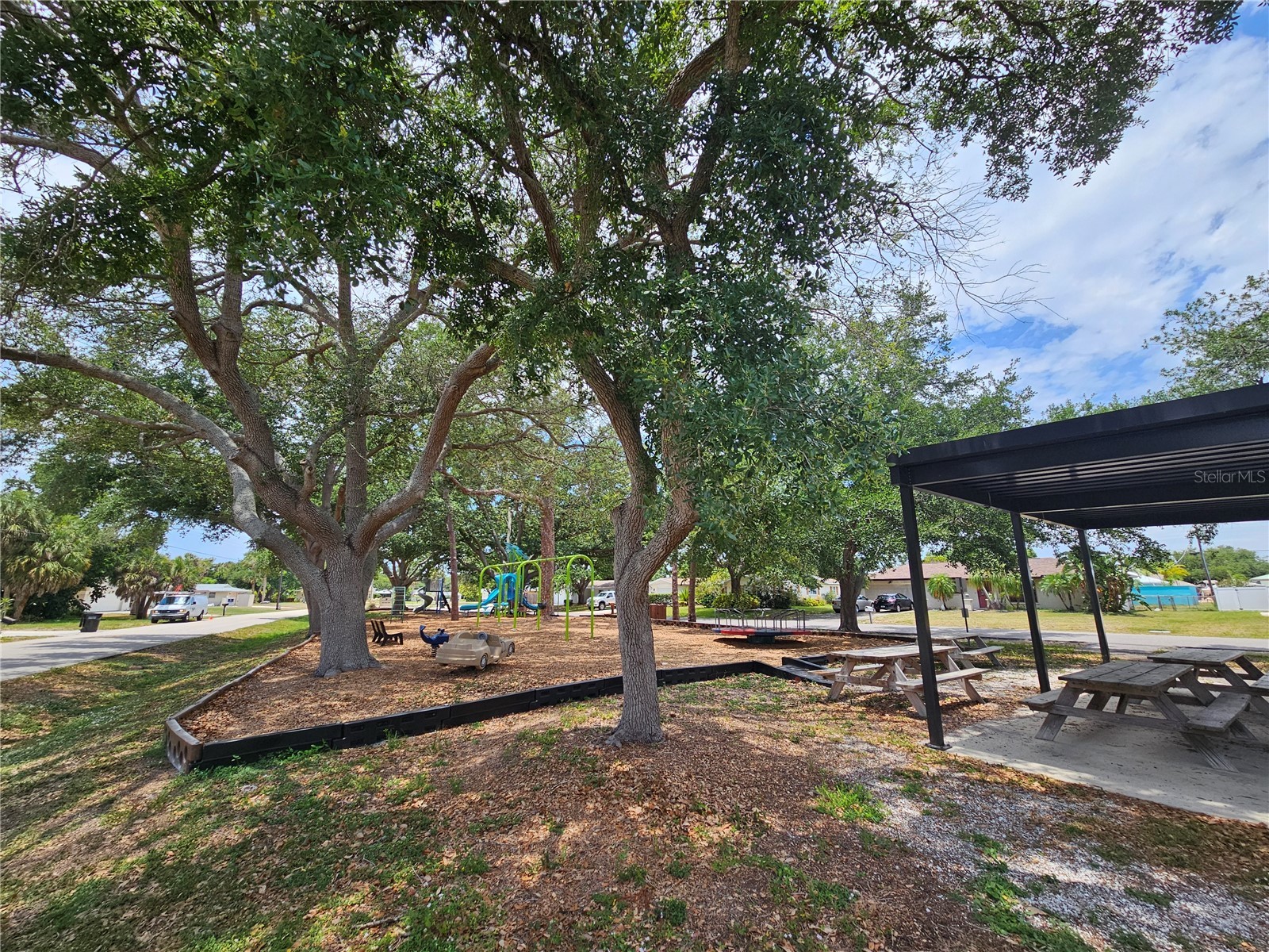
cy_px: 476
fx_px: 477
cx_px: 634
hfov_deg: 106.2
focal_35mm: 13
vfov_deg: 89.9
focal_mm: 2.2
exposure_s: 1/1135
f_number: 2.2
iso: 50
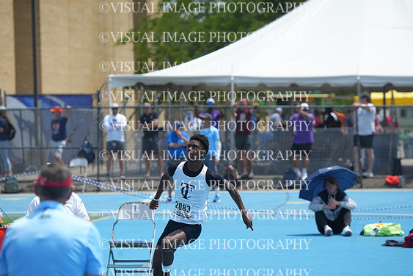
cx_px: 205
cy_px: 141
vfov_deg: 5.7
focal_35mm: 242
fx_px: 2778
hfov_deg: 8.5
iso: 400
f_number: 5.6
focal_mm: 235
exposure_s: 1/2000
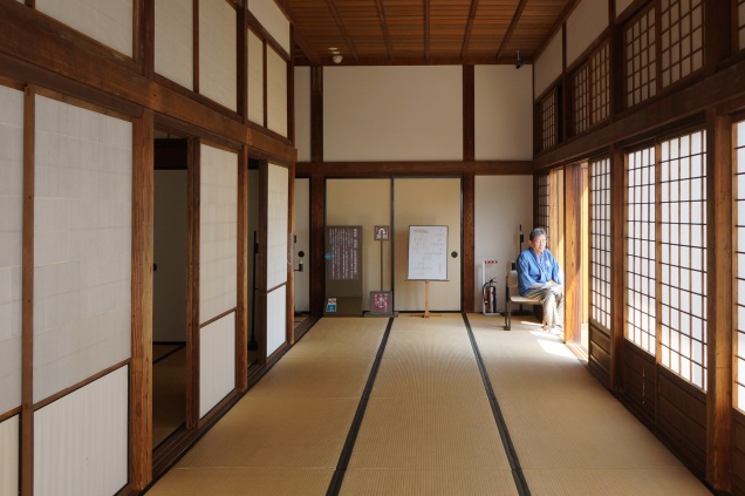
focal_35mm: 45
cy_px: 196
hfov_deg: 43.7
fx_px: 926
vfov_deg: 29.9
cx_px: 424
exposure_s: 1/125
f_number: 5.6
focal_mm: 19
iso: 200
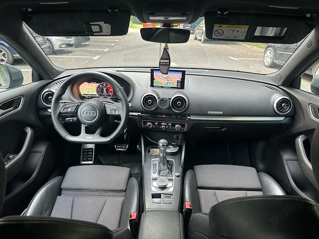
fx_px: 221
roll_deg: -1.4
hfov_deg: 71.6
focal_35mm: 24
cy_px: 120
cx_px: 160
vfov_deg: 56.8
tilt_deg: -23.3
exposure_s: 1/100
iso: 125
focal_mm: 6.86
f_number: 1.78
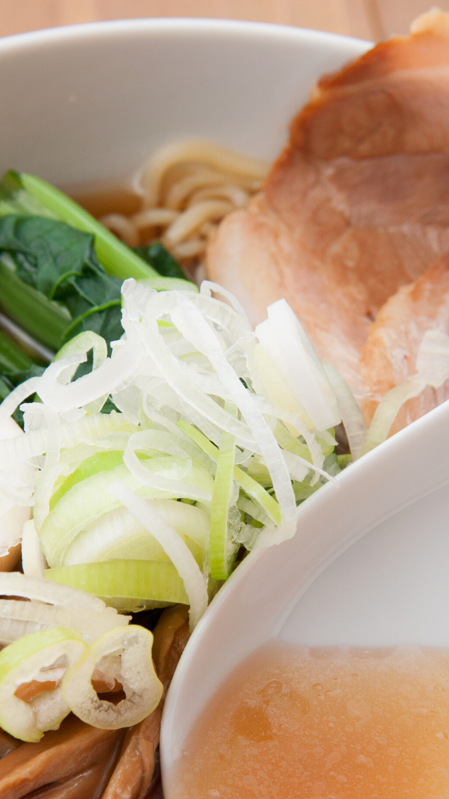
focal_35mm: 121
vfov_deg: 17.7
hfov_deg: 10.0
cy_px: 507
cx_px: 246
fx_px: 2554
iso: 200
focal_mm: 55
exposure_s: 1/125
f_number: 9
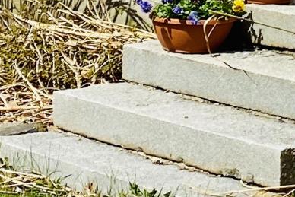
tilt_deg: +1.9
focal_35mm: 209
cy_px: -297
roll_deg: -3.1
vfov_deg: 6.2
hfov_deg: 9.1
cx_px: 630
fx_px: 1713
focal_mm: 4.25
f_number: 1.8
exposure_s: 1/4292
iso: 32
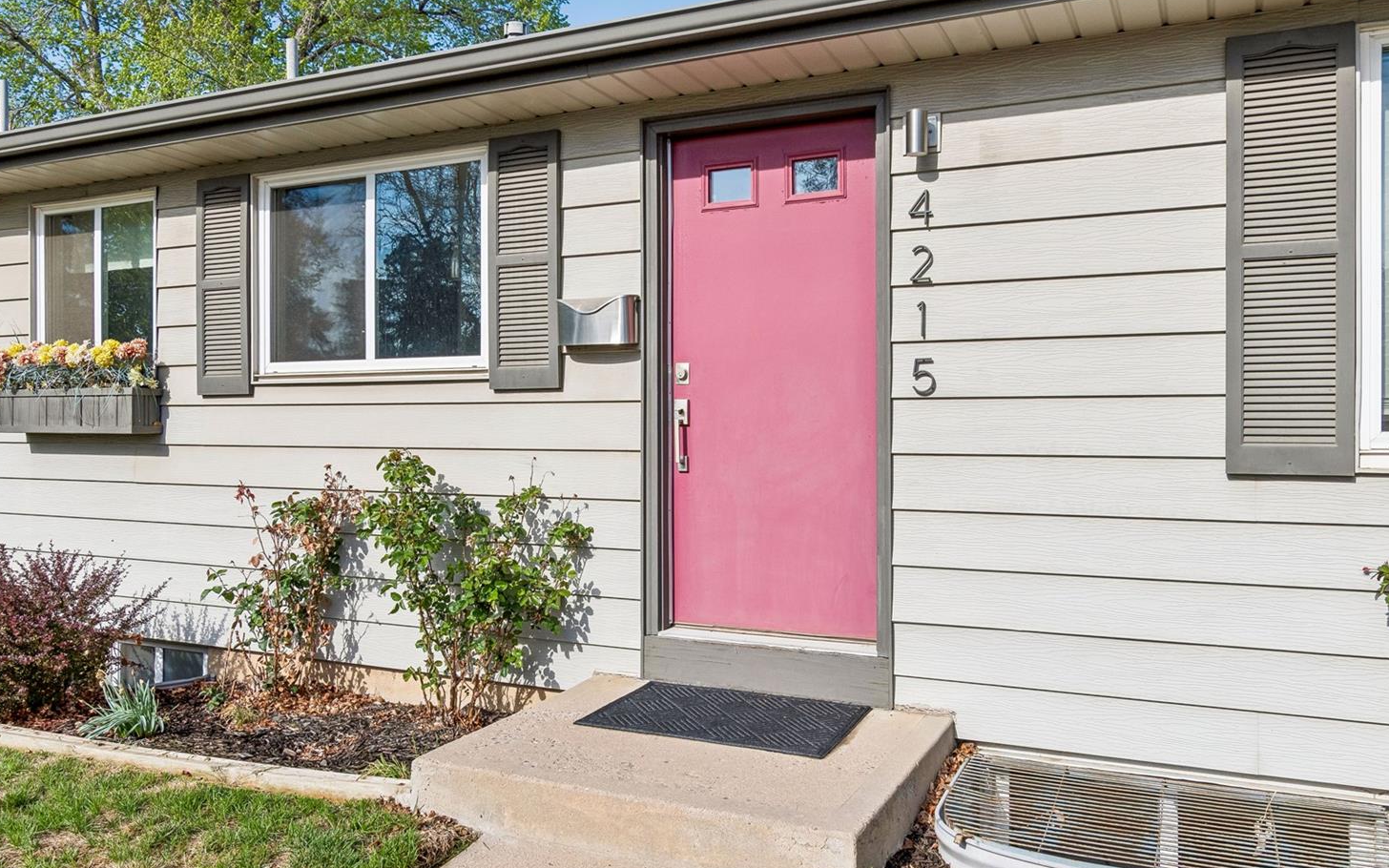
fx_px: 1060
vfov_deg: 44.5
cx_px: 674
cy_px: 437
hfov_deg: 66.5
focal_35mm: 28
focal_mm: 17
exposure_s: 1/400
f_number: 8
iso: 100
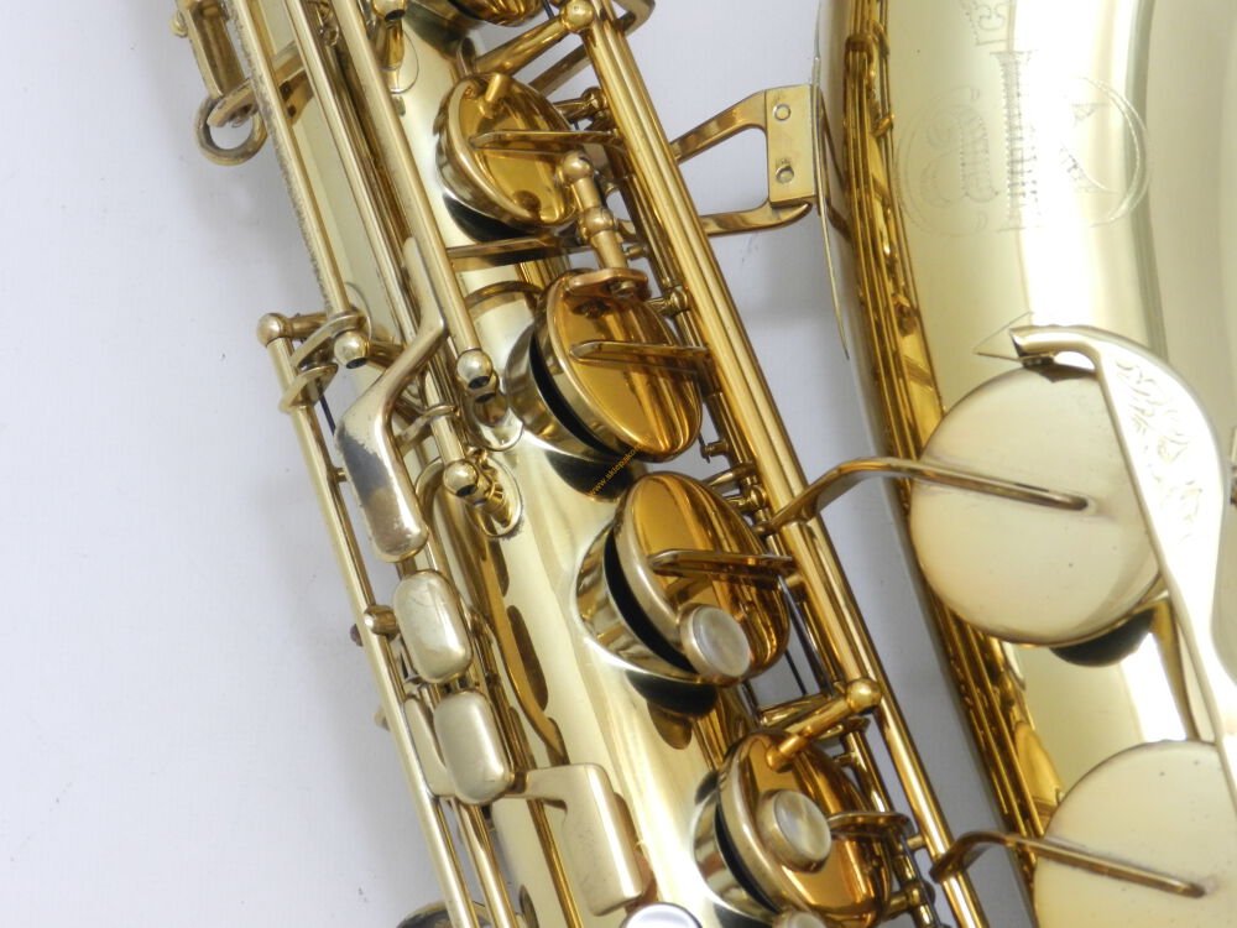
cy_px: 464
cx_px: 618
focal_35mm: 191
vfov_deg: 7.8
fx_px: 6825
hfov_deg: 10.4
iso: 400
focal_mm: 34
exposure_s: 1/30
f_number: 5.5
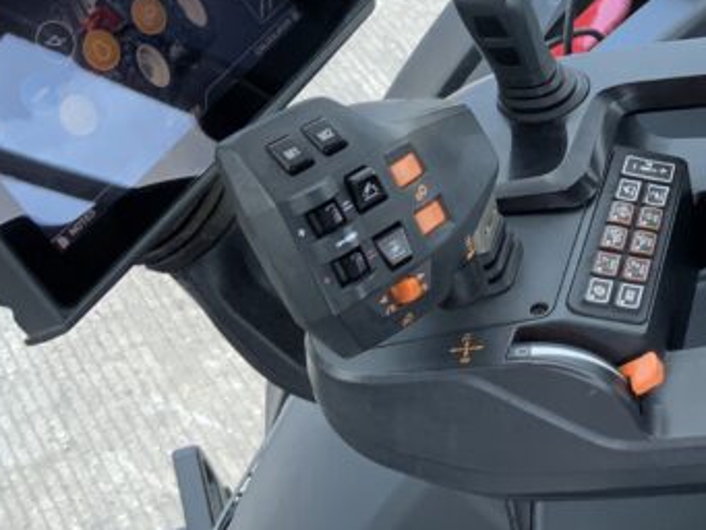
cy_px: 52
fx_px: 1775
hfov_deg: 21.5
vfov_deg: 16.7
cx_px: 739
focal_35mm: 87
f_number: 1.8
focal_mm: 3
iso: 16
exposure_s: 1/139
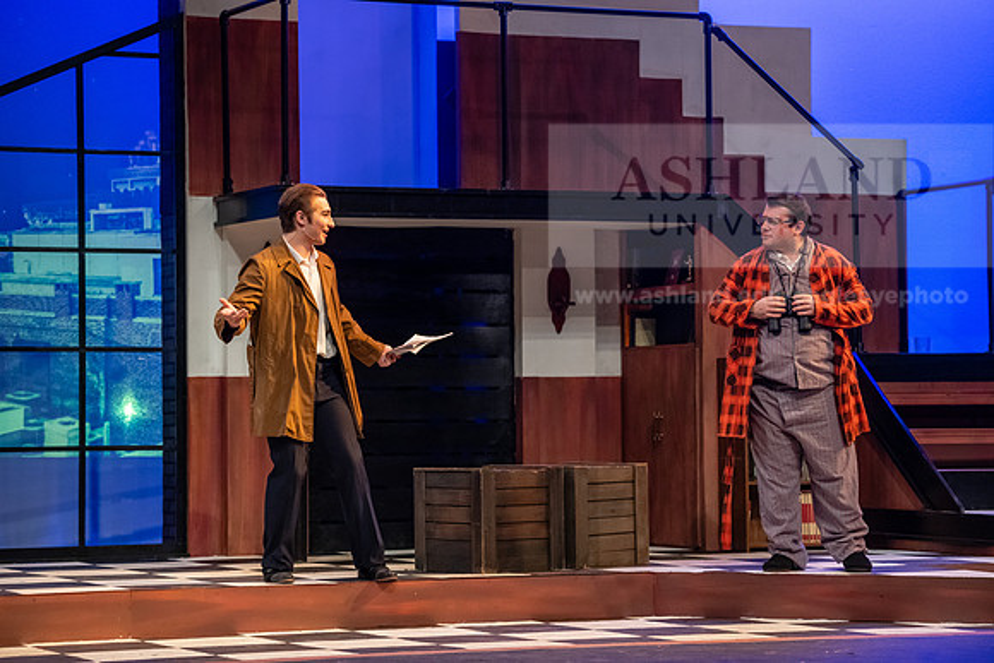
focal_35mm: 110
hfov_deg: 18.6
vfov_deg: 12.5
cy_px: 332
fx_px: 3038
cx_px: 497
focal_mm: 110
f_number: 3.2
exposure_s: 1/200
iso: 3200
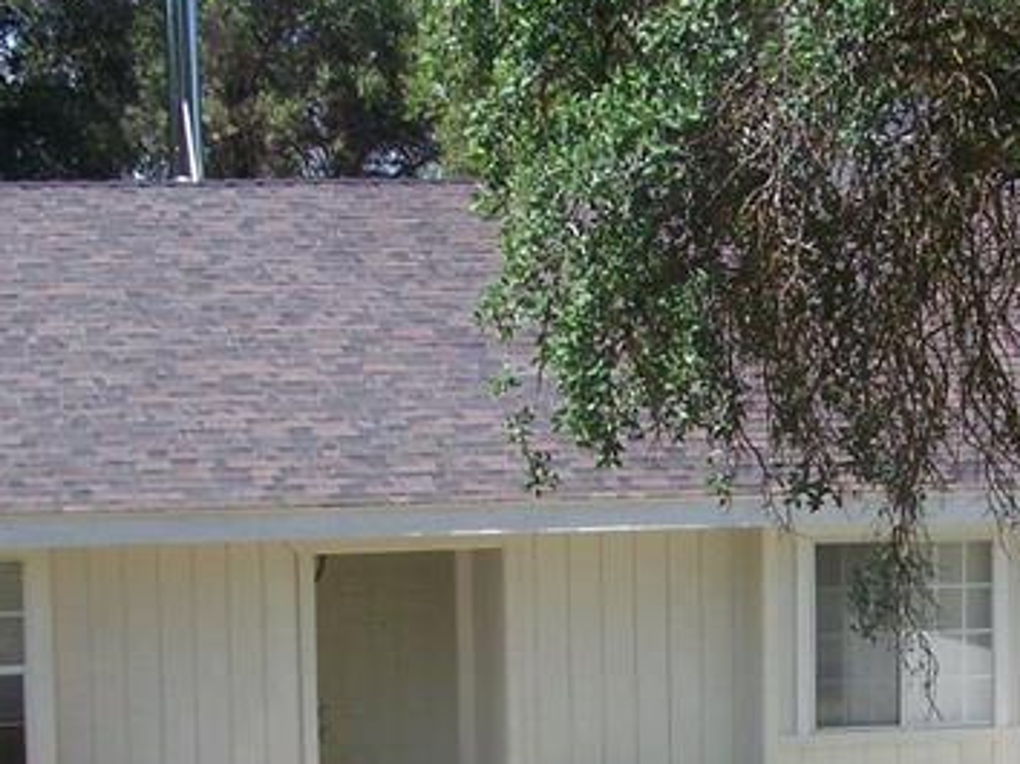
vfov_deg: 13.3
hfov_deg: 17.8
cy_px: 744
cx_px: 778
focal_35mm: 110
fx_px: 3239
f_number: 4
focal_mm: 6.3
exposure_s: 1/320
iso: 64
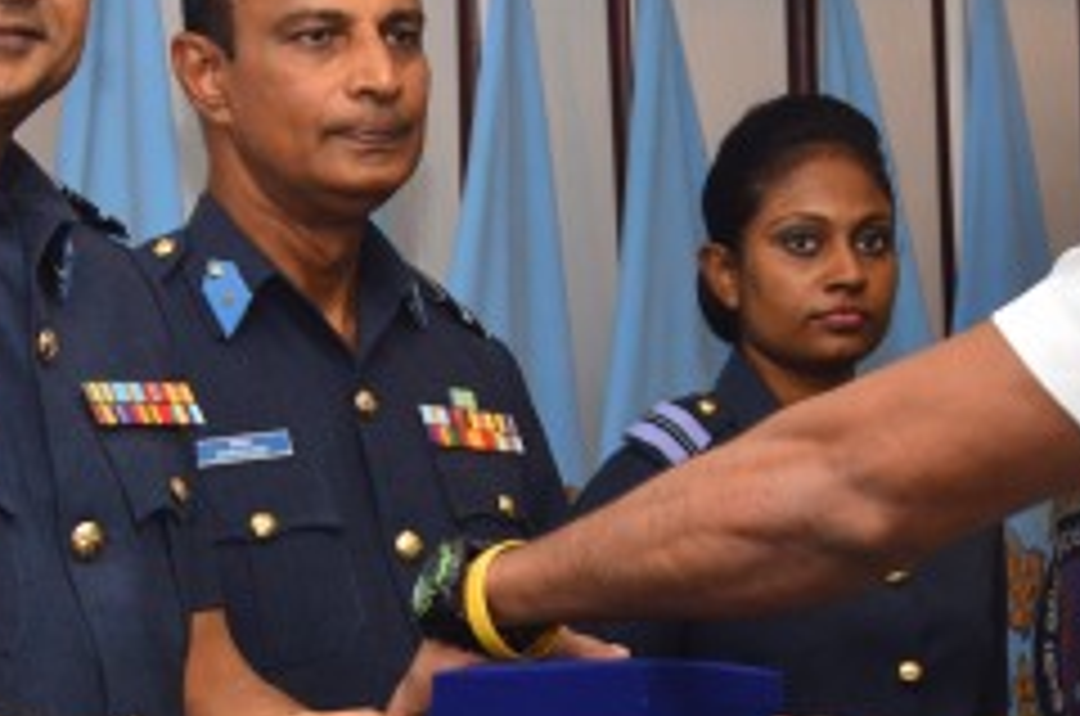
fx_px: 3930
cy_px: 221
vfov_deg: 10.4
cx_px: 630
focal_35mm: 131
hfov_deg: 15.6
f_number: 5
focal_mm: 35
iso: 400
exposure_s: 1/100
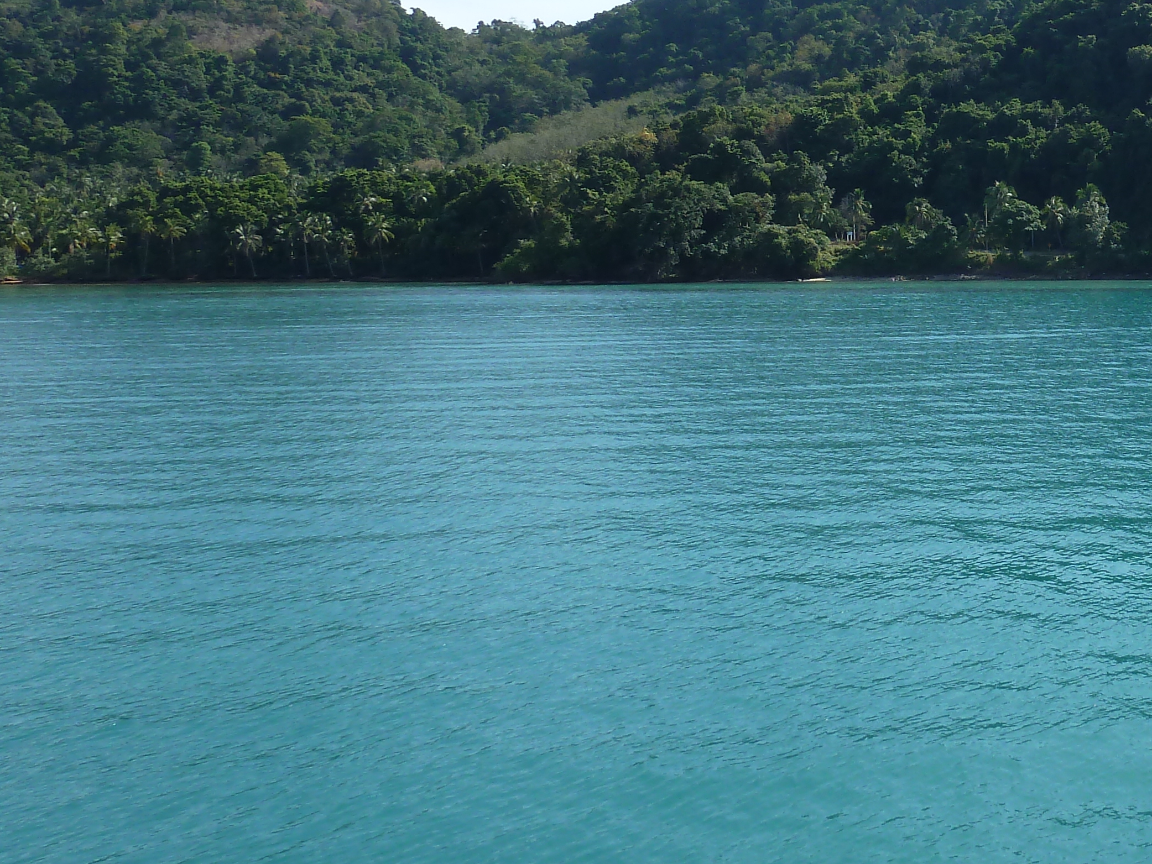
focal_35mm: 48
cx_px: 1060
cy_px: 239
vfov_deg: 29.9
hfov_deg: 36.9
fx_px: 1598
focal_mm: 4.1
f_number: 4
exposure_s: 1/400
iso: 80
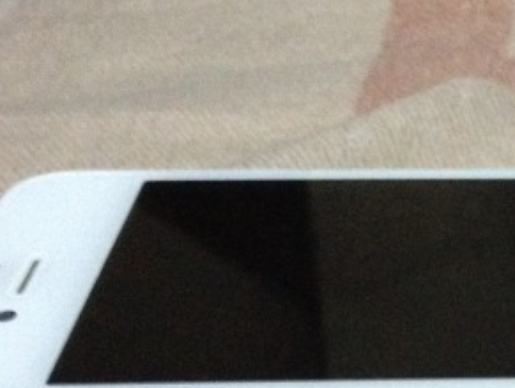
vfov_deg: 11.9
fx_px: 1832
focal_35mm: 123
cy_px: 420
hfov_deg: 14.6
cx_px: 828
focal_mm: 4.3
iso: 400
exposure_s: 1/20
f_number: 2.4
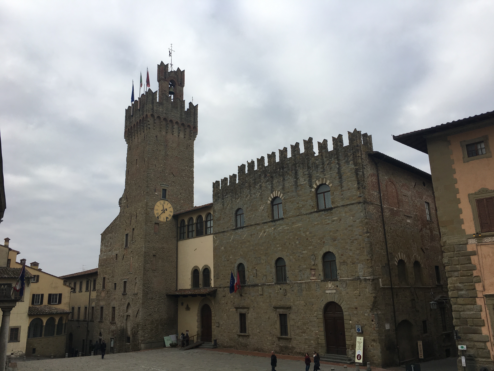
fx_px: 414
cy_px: 186
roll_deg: +0.9
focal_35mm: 29
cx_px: 247
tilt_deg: +14.6
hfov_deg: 61.7
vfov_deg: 48.2
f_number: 2.2
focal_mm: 4.15
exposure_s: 1/845
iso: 25
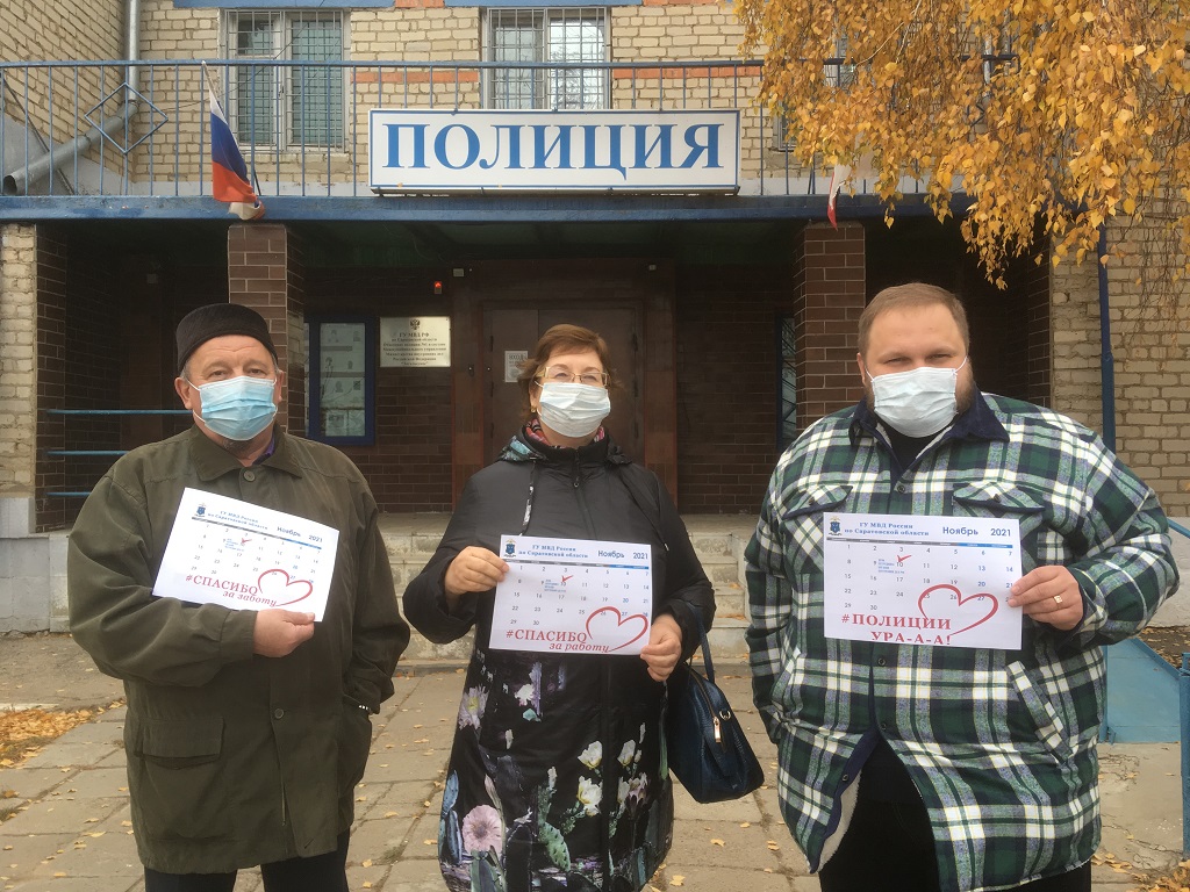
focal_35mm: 29
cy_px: 446
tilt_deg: -1.0
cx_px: 595
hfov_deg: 61.7
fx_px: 997
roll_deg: +0.0
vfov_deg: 48.2
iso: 32
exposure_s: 1/100
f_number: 2.2
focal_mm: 4.15
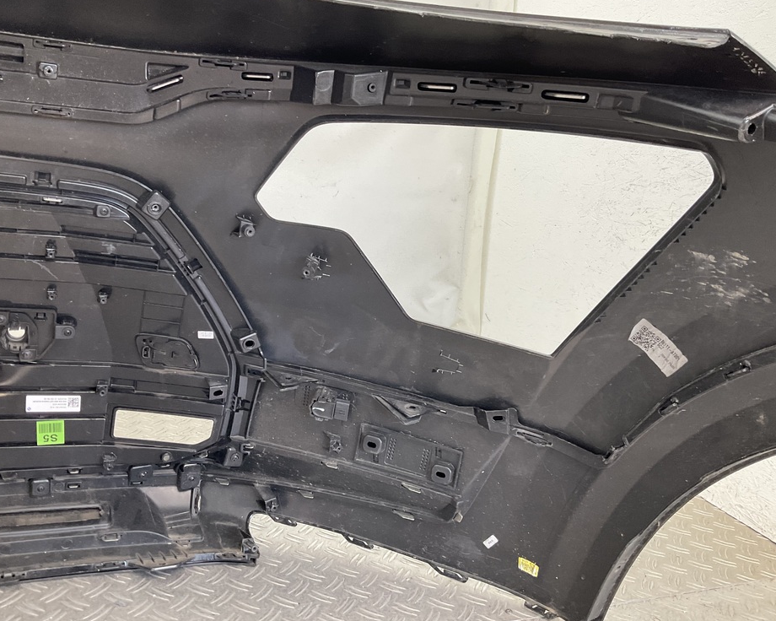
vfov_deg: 47.1
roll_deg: -8.5
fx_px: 712
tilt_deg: -11.8
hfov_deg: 57.2
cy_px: 307
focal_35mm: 31
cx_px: 377
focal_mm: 3
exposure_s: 1/100
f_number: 1.8
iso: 40
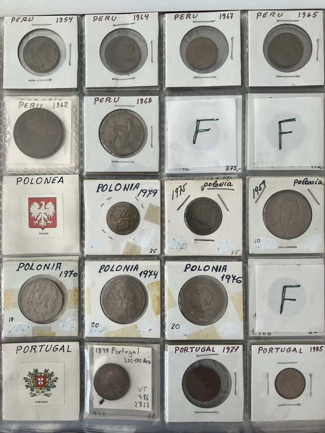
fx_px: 351
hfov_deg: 49.7
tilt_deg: -86.7
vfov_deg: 63.4
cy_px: 216
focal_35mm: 28
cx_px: 162
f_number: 1.8
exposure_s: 1/121
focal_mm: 3.99
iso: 80
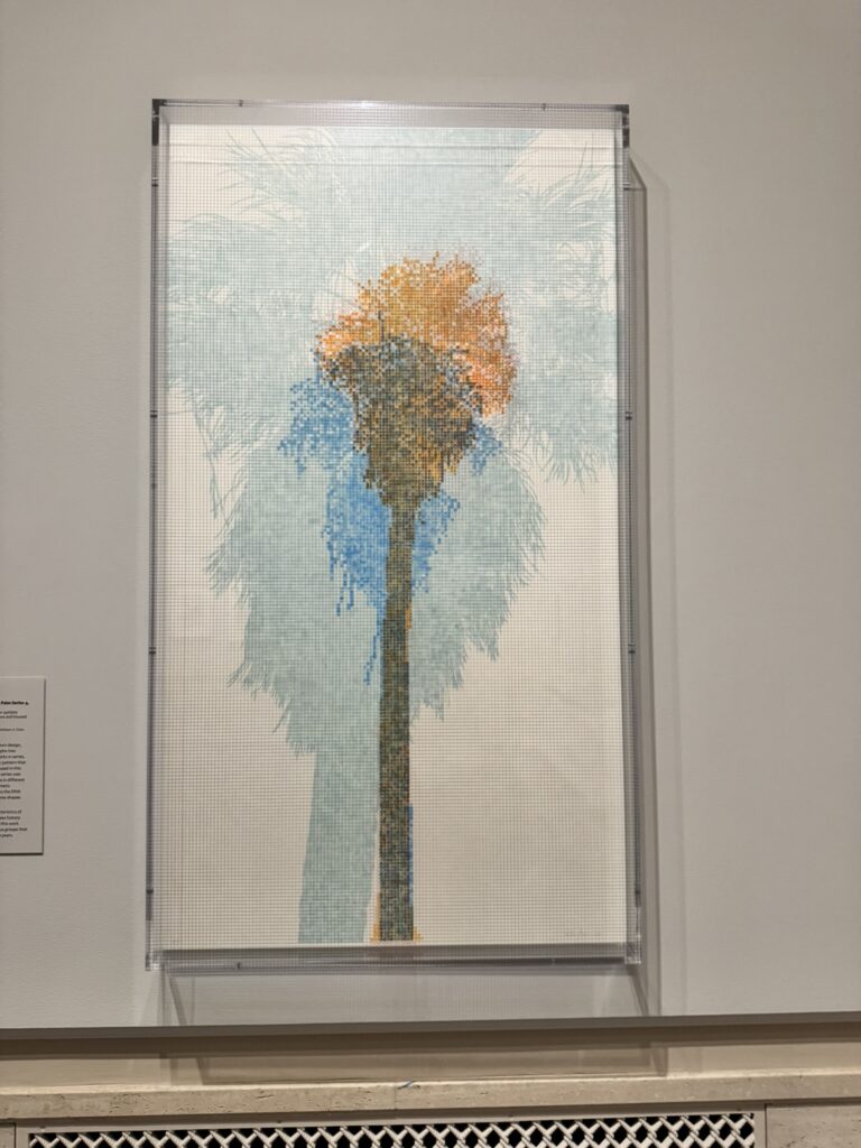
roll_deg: +0.8
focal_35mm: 24
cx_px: 430
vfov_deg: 71.6
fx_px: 796
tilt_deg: +2.0
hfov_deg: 56.8
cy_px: 574
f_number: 1.78
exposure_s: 1/60
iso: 400
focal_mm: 6.76
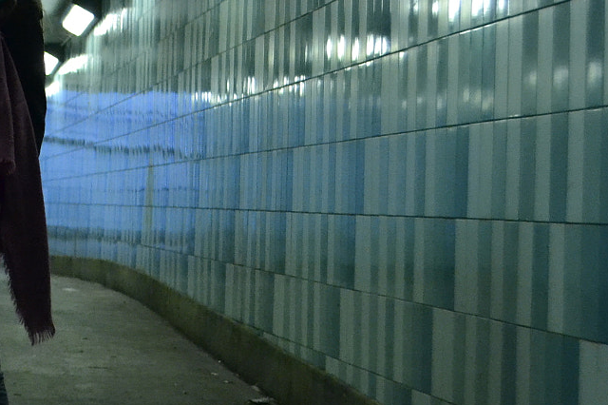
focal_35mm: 120
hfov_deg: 16.4
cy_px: 164
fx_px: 2026
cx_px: -124
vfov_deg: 11.4
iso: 3200
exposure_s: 1/125
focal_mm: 32
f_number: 4.8
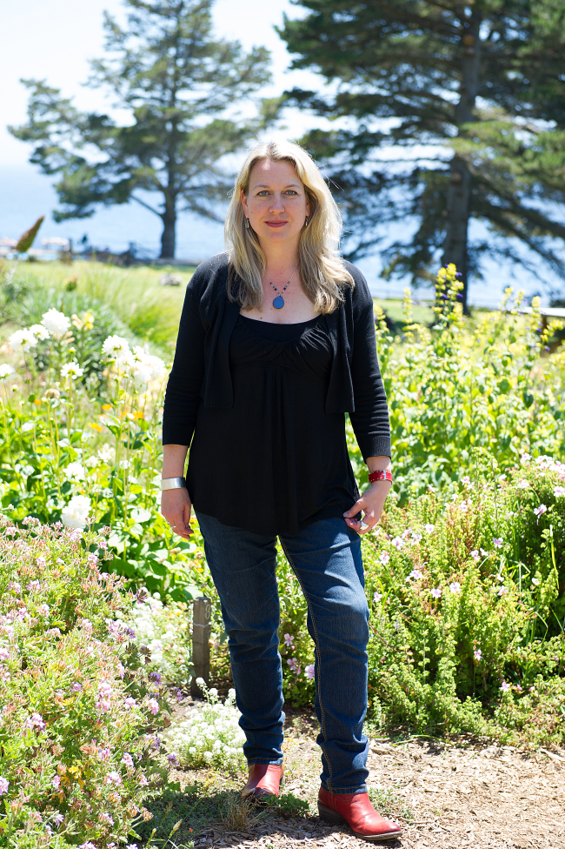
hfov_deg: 19.4
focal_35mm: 70
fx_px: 1649
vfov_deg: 28.9
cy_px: 424
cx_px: 282
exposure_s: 1/250
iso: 200
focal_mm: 70
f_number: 4.5
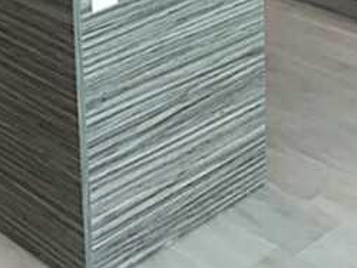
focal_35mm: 93
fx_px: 960
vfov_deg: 14.7
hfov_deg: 21.1
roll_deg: +0.6
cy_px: -145
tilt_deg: -13.4
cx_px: 189
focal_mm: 4.15
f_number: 2.2
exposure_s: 1/30
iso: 64
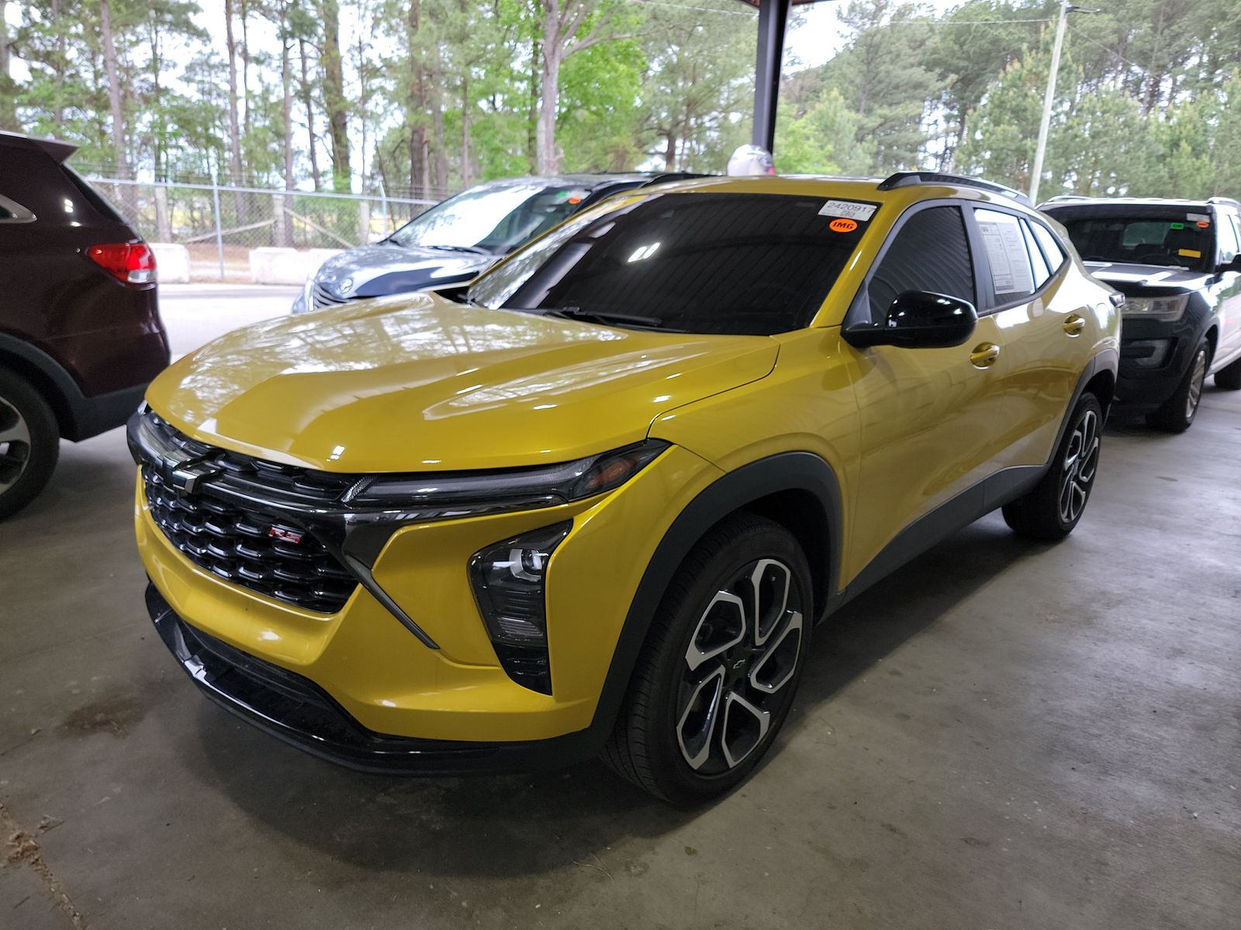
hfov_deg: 71.6
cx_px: 620
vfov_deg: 56.8
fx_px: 860
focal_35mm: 24
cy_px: 465
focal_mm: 6.7
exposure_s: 1/59
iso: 93
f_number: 1.8
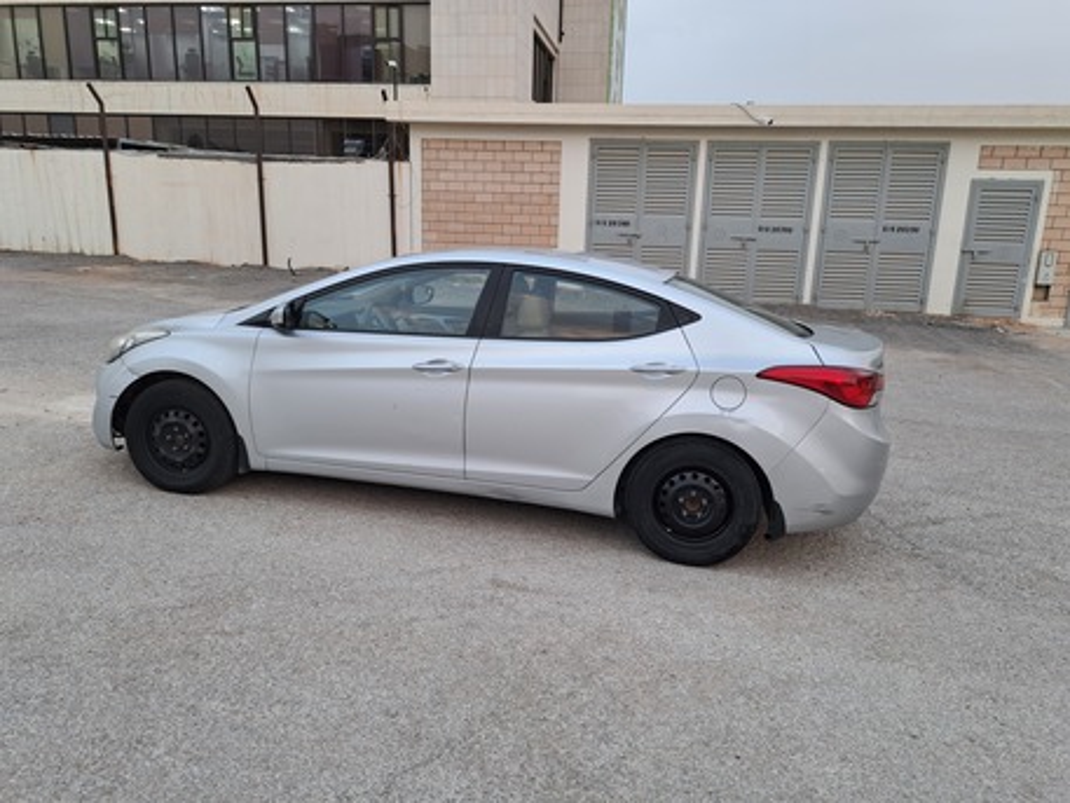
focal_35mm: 24
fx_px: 742
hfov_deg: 71.6
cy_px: 402
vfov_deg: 56.8
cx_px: 535
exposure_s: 1/50
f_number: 1.8
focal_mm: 5.23
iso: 64
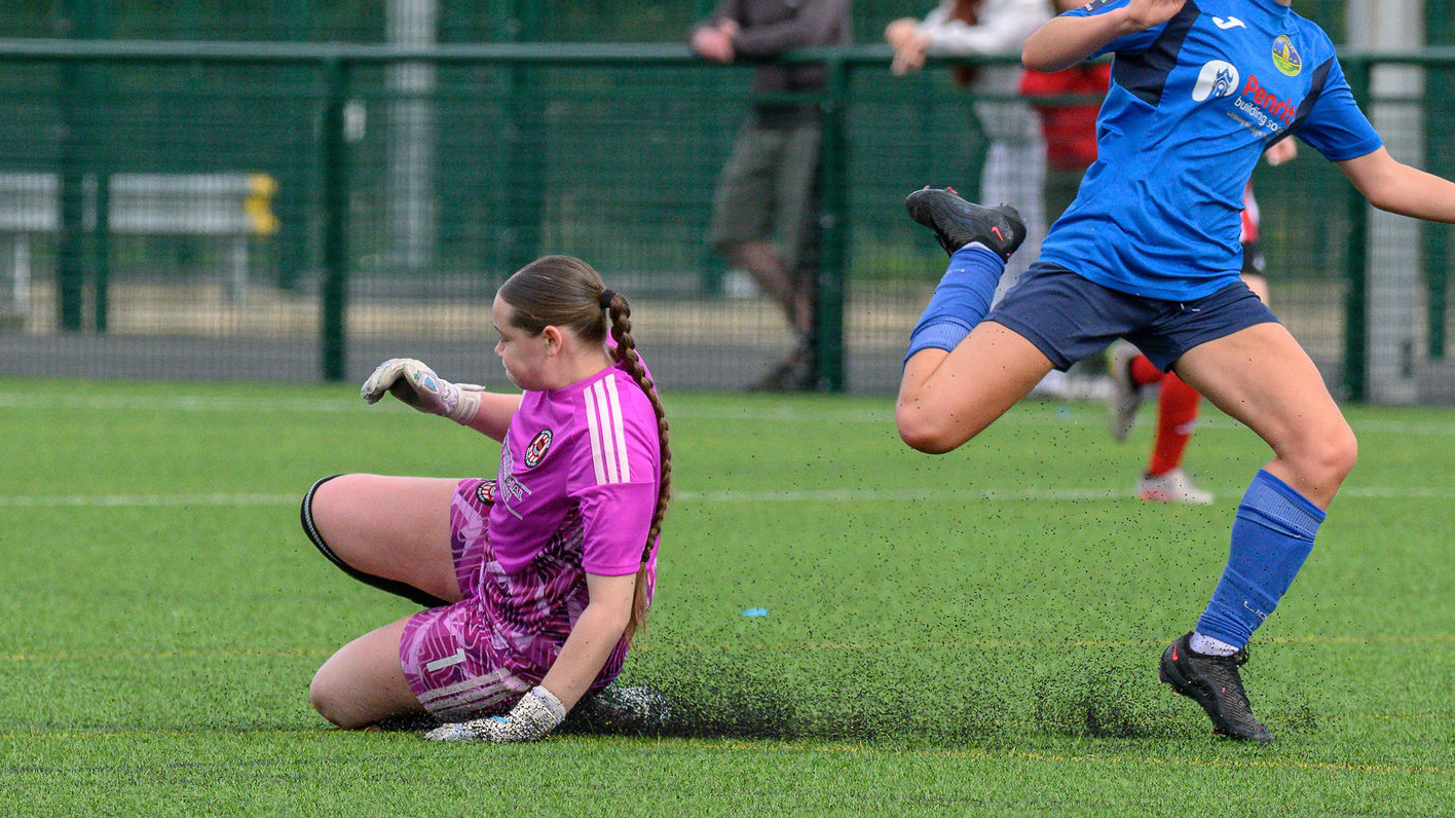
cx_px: 992
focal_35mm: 689
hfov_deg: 3.1
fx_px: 26578
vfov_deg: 1.8
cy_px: 232
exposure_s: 1/2500
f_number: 5
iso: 1100
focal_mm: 230
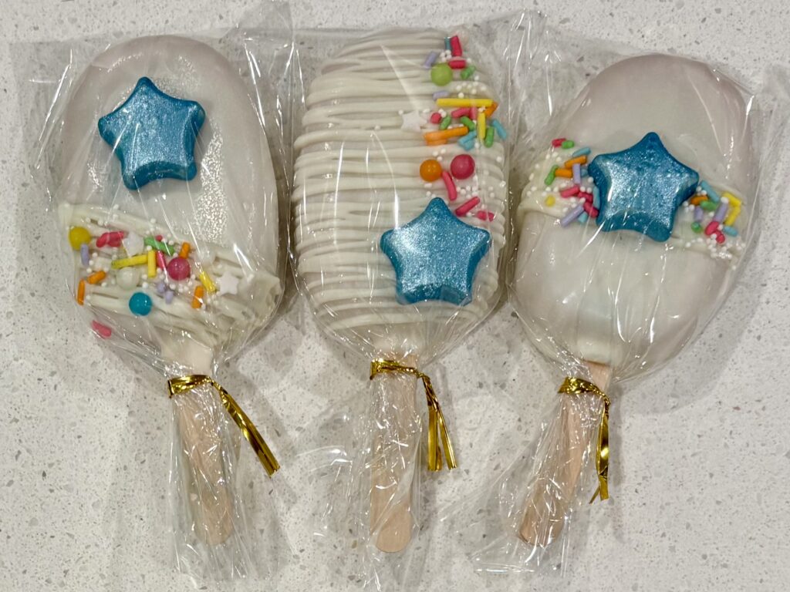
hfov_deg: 67.3
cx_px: 395
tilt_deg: -85.8
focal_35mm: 26
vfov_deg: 53.1
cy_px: 296
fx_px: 593
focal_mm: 5.96
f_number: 1.6
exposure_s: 1/60
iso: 80
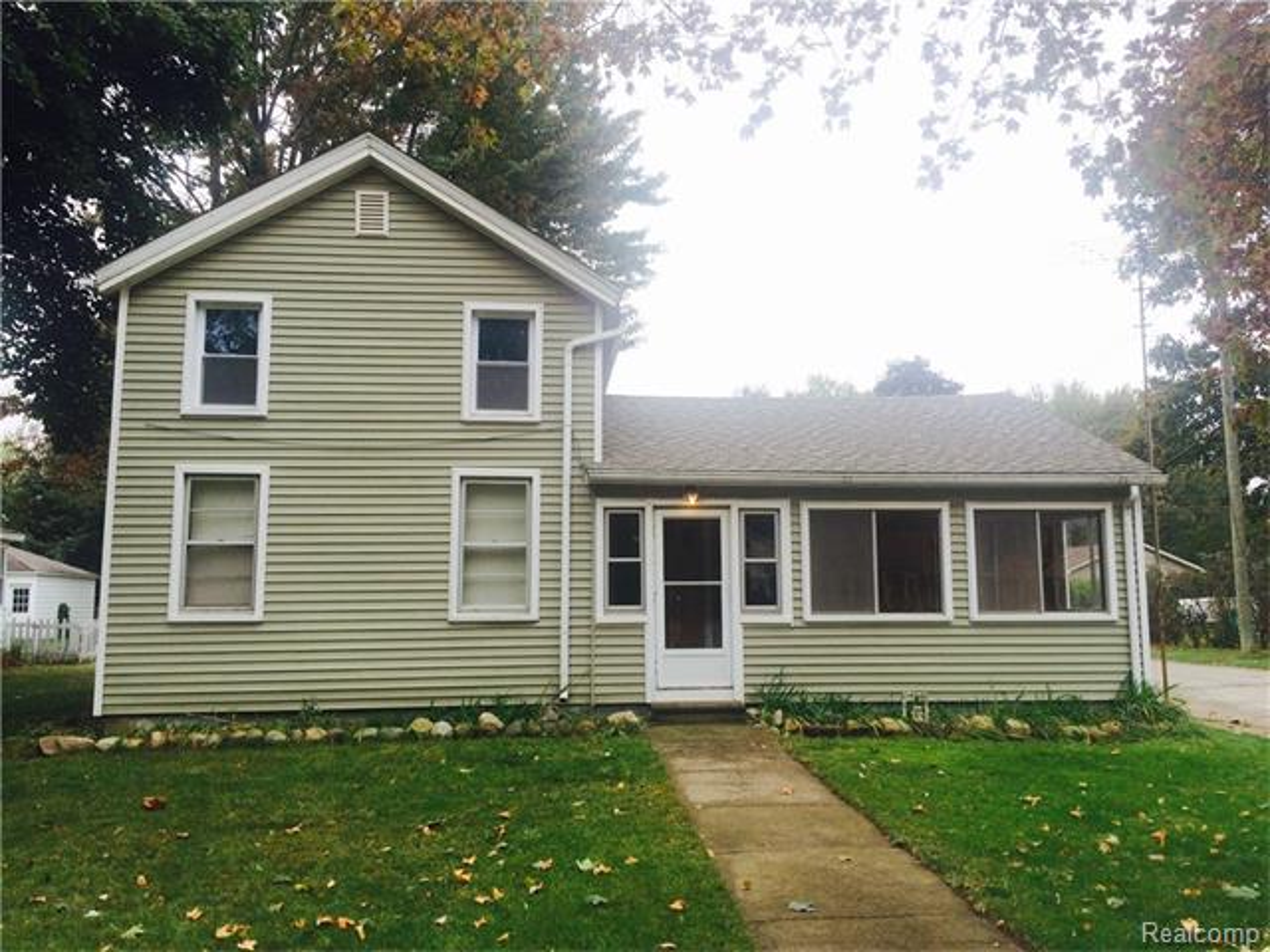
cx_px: 635
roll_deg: -0.3
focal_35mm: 29
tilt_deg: +5.3
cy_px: 476
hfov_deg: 61.7
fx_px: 1064
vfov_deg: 48.2
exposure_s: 1/488
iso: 32
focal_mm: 4.15
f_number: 2.2
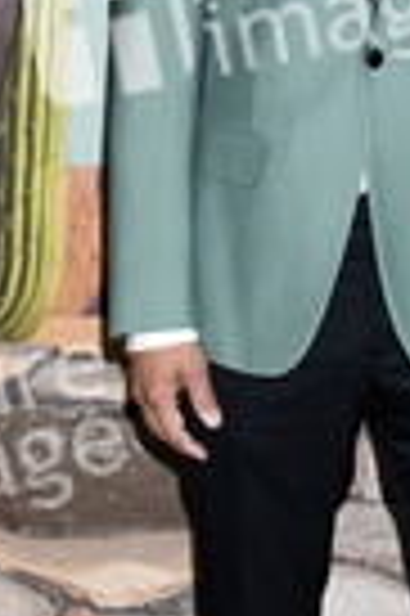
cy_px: 225
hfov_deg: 12.2
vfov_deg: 18.4
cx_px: 383
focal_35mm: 111
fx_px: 1901
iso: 400
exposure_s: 1/200
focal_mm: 38
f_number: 5.6
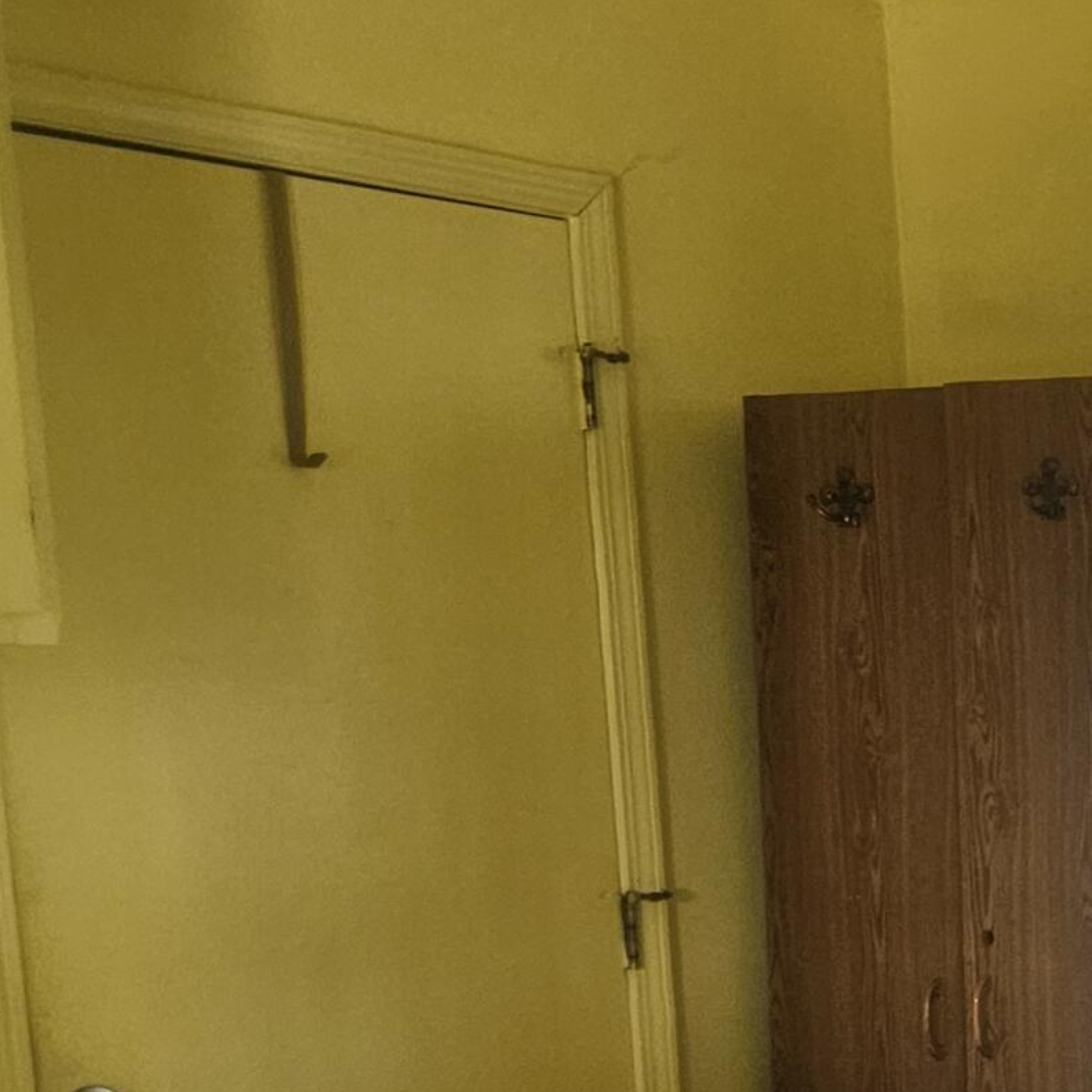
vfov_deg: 21.6
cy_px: 1115
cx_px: 1861
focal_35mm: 77
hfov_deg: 18.5
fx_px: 2748
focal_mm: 5.4
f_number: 1.8
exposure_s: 1/120
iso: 320
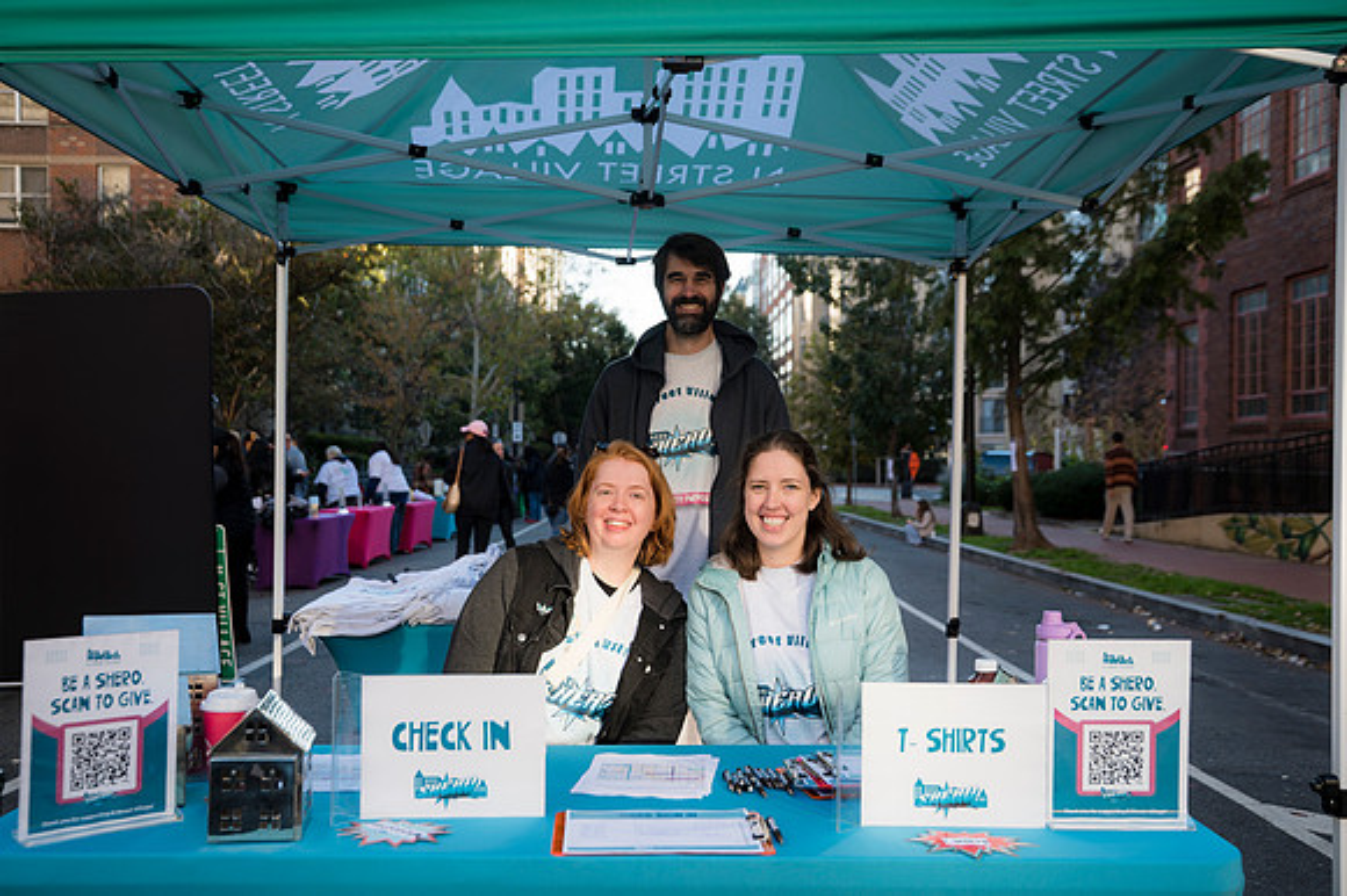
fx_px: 1309
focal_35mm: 35
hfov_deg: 54.5
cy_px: 448
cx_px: 674
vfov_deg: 37.8
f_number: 4
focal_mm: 35
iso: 125
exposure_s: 1/250
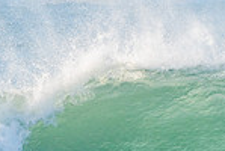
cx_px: 189
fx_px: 12168
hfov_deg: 1.1
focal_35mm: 1943
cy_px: 217
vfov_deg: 0.7
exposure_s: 1/1600
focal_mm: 500
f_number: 5.6
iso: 360
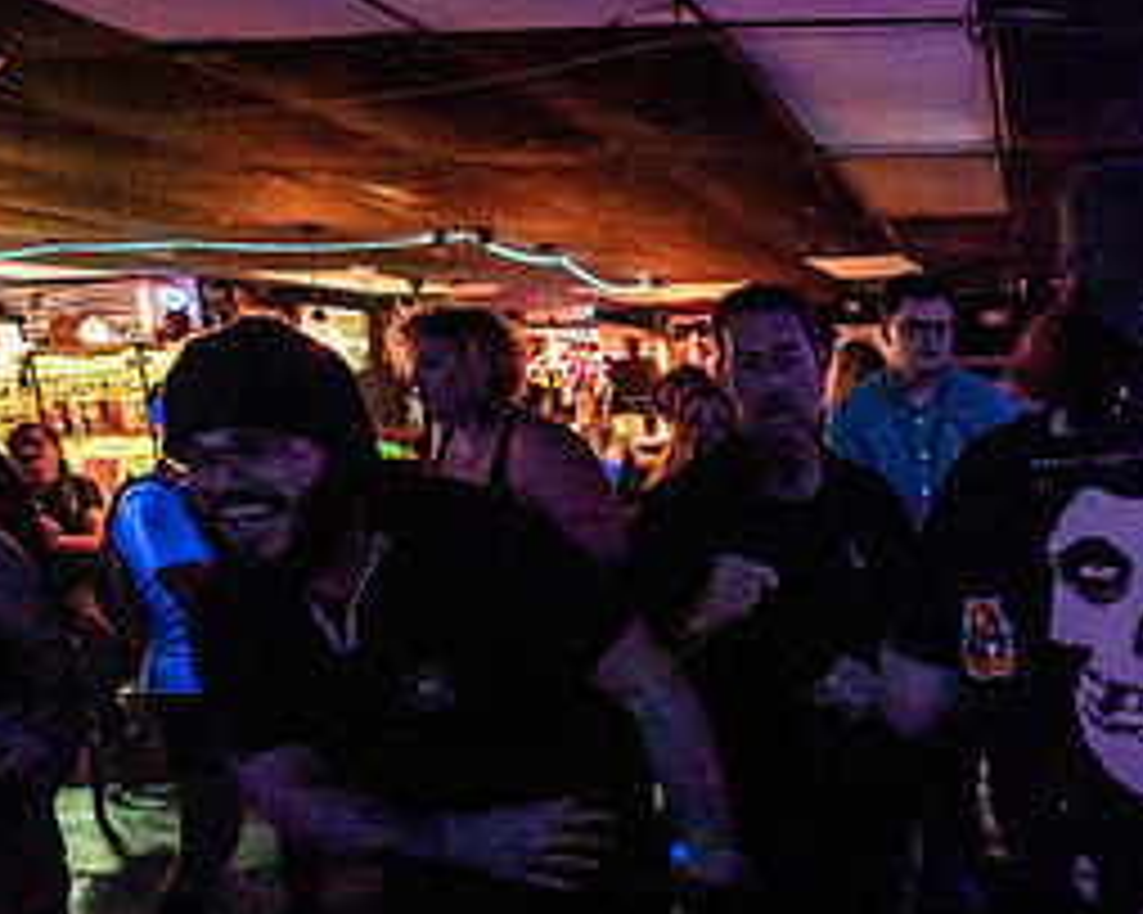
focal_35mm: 30
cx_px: 1112
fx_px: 1014
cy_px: 538
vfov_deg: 48.3
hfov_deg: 49.4
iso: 3200
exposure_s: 1/250
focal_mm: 14
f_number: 2.8
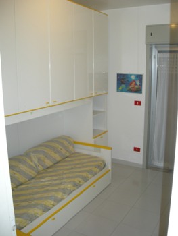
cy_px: 118
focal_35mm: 35
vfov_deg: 52.6
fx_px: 240
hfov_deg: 40.7
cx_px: 89
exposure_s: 1/30
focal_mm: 5.7
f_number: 2.8
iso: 108
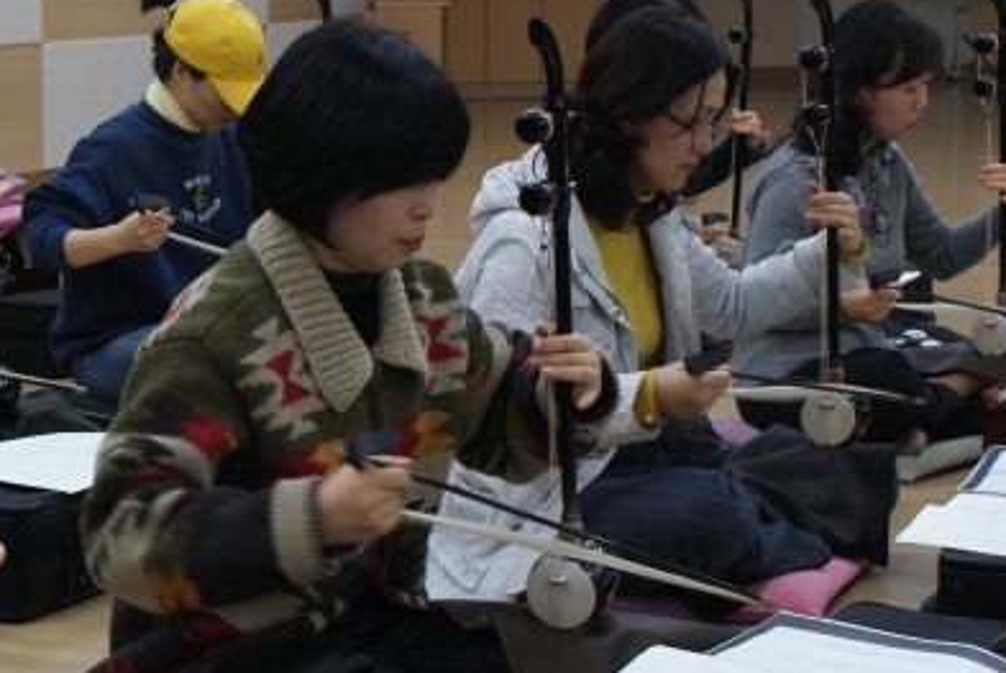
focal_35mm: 99
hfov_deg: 20.4
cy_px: 370
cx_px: 225
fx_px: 2768
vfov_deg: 13.9
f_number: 5.6
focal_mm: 35
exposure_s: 1/60
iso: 800
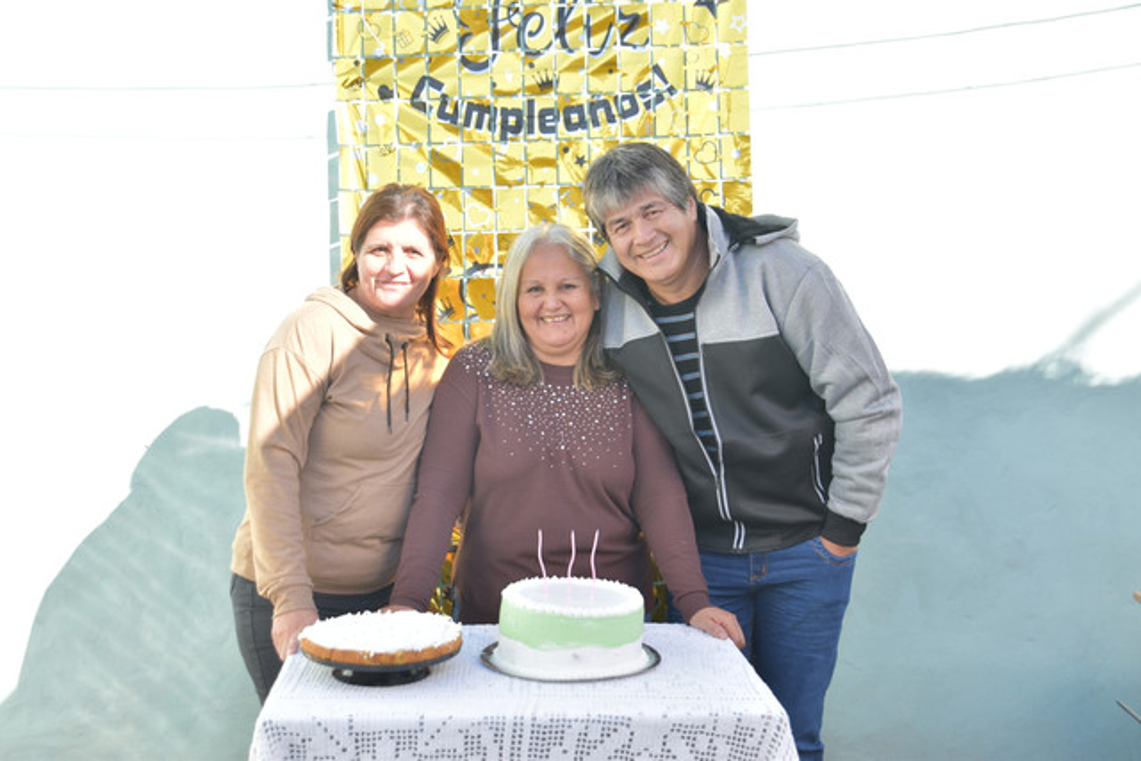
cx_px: 570
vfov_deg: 38.4
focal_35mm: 34
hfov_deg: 55.1
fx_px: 1094
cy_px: 380
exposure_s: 1/250
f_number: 3.5
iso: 125
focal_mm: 23
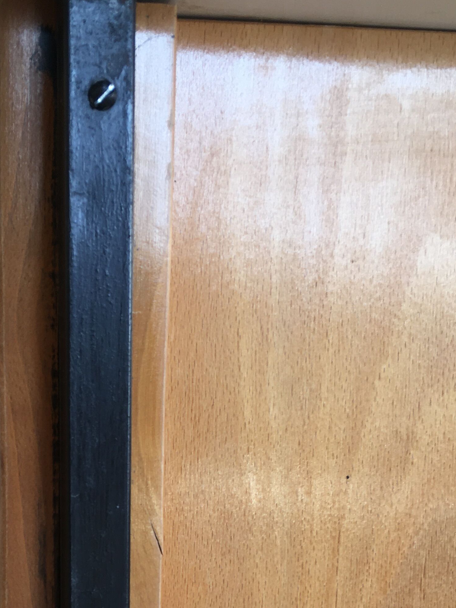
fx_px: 1037
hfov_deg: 24.5
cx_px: 103
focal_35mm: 59
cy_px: 549
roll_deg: -0.2
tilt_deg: -12.0
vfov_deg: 31.2
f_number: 2.2
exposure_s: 1/50
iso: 25
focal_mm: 4.15
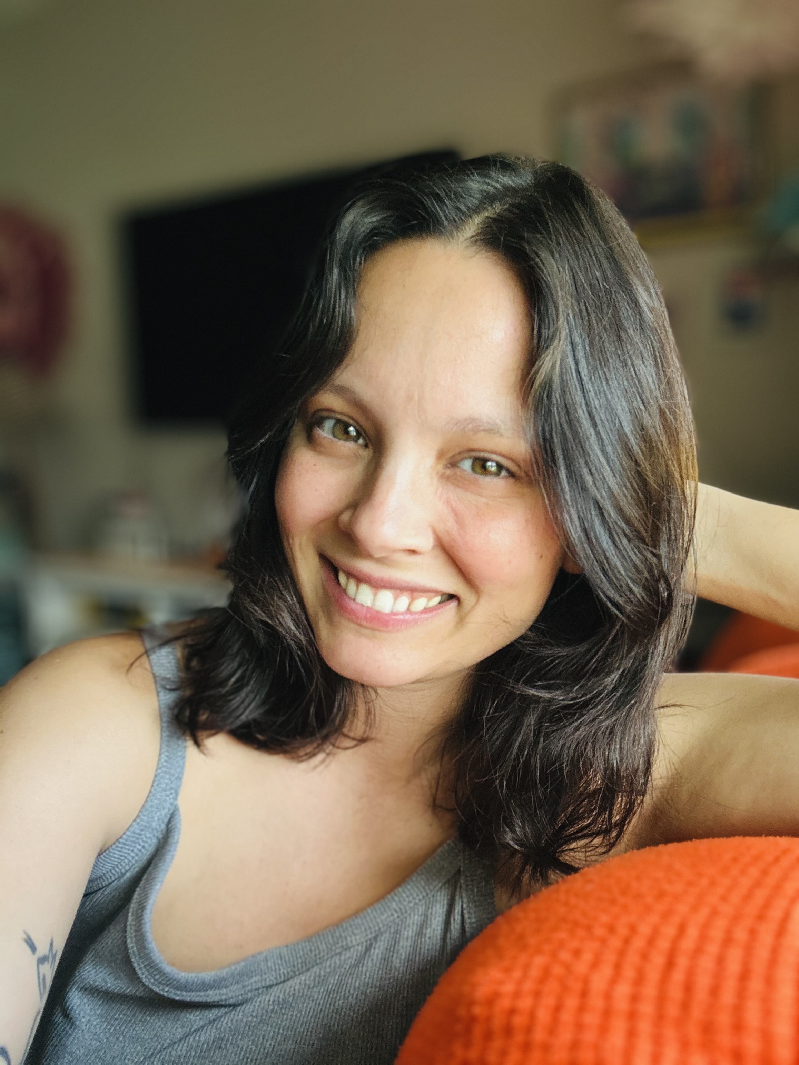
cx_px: 400
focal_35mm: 30
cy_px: 532
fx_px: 923
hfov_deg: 46.8
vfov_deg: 60.0
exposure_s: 1/60
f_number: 1.9
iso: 125
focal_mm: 2.69
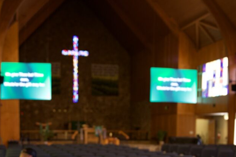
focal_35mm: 59
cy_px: 186
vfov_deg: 21.5
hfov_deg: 33.9
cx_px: 110
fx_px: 387
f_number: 2.8
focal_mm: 24
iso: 320
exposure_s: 1/30
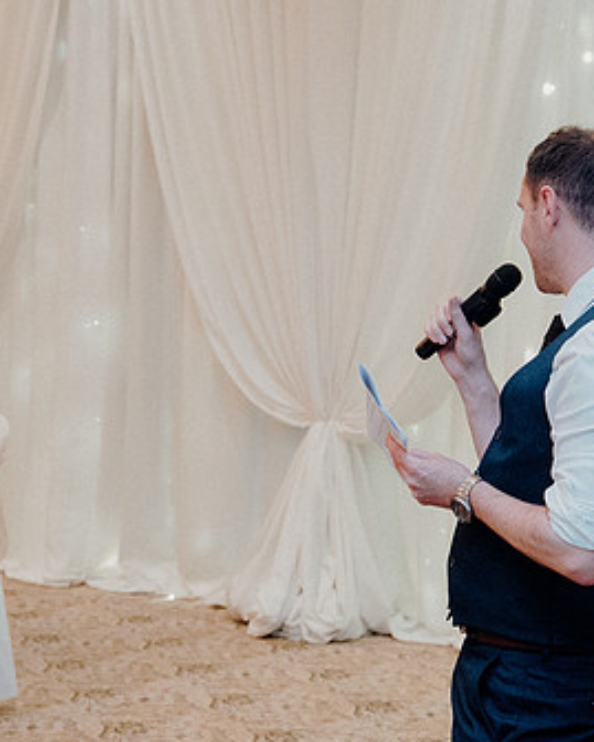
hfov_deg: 16.4
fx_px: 2065
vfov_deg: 20.4
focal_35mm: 94
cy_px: 403
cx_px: 278
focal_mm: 39
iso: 2500
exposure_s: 1/160
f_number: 3.5
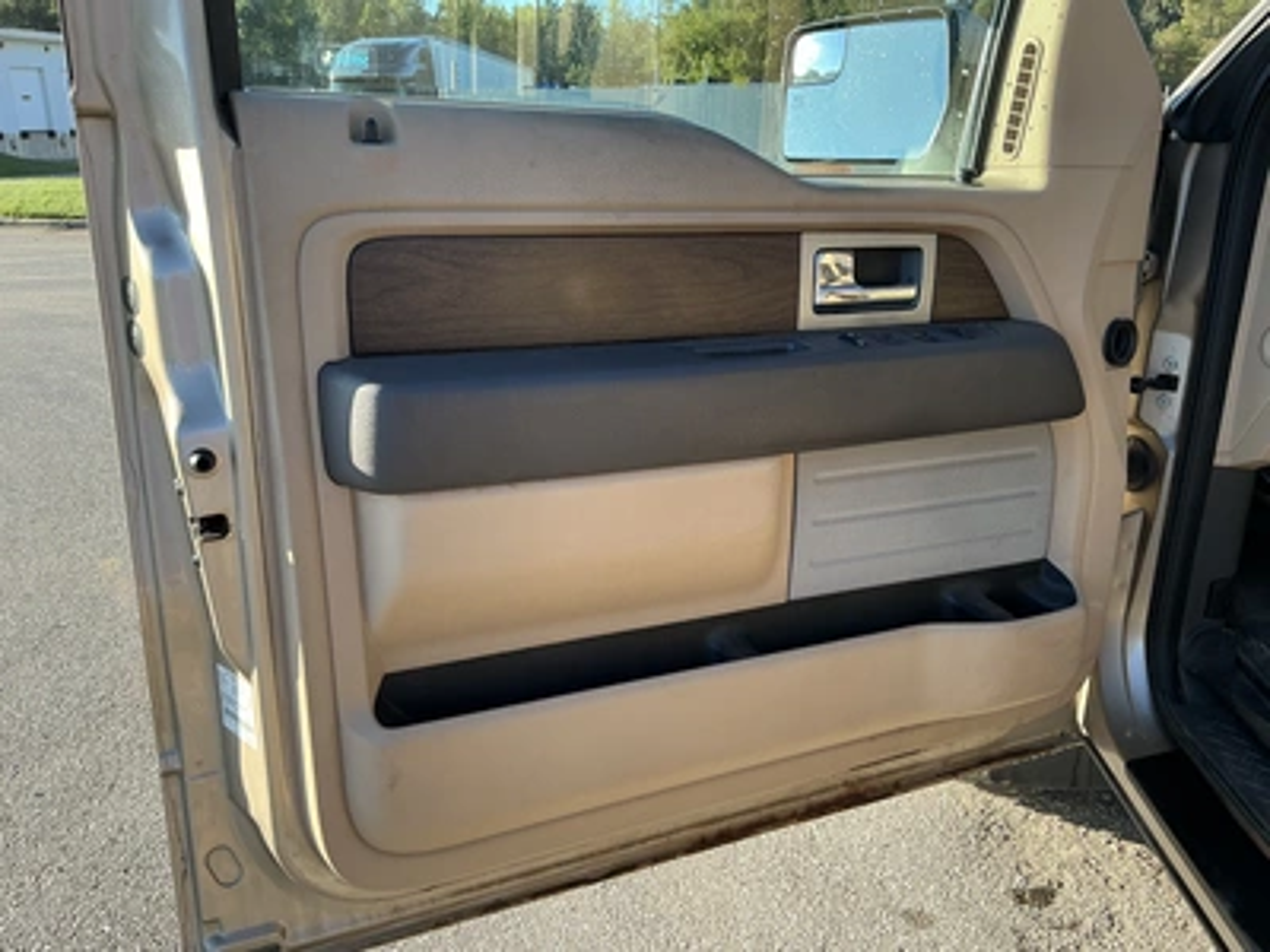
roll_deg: +0.4
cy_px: 476
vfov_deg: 49.7
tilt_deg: -16.8
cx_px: 635
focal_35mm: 28
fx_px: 1027
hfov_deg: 63.4
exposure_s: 1/192
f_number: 1.8
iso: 20
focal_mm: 3
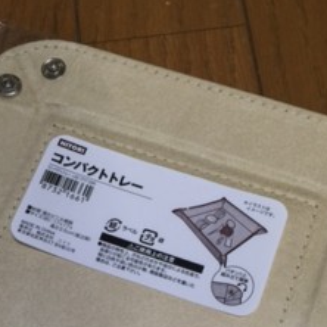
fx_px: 556
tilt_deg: -73.1
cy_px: 302
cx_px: 146
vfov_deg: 31.1
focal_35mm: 52
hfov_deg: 32.8
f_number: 2.2
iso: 32
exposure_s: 1/15
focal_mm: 4.15
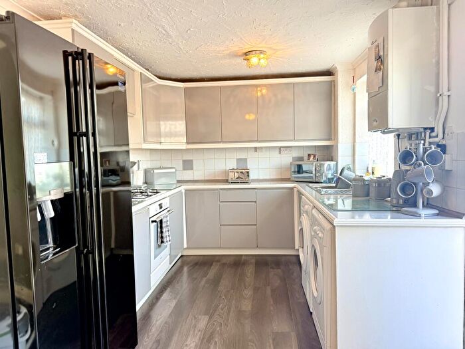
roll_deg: -0.8
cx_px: 232
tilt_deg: -3.4
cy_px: 174
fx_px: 322
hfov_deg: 71.6
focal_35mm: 24
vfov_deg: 56.8
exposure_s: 1/50
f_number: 1.78
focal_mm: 6.76
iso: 500
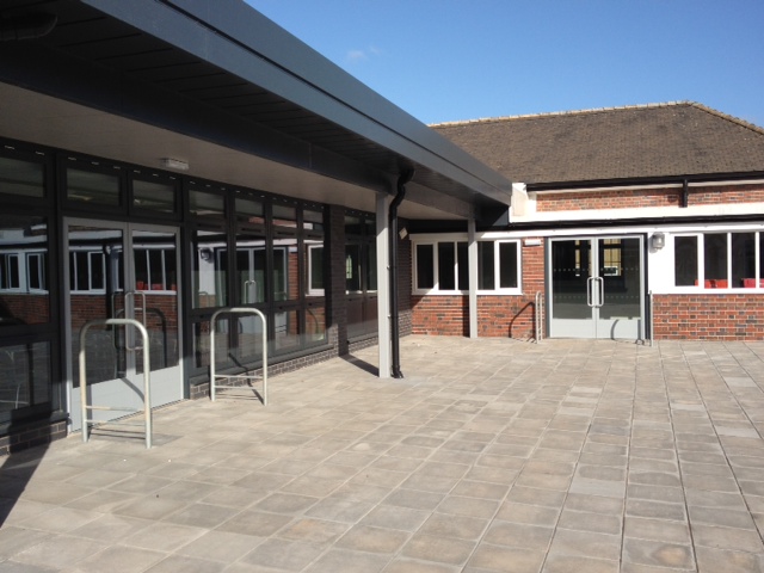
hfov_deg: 52.6
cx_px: 382
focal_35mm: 35
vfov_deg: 40.7
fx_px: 772
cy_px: 286
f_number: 2.4
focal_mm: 4.28
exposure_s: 1/1332
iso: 64
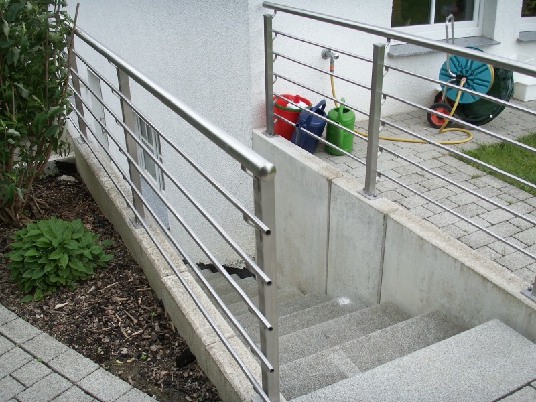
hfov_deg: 50.1
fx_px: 573
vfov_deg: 38.7
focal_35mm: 37
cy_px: 201
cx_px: 268
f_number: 3.5
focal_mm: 7.7
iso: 50
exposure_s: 1/125
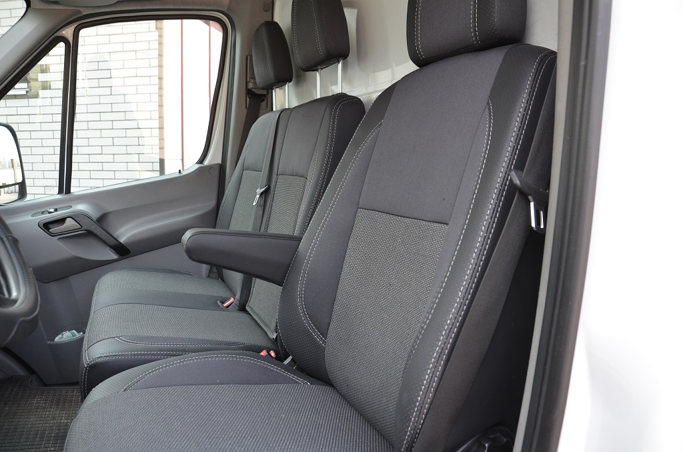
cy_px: 226
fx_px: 483
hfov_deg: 70.6
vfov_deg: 50.2
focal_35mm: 26
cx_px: 342
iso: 400
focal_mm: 17
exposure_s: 1/125
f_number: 5.6
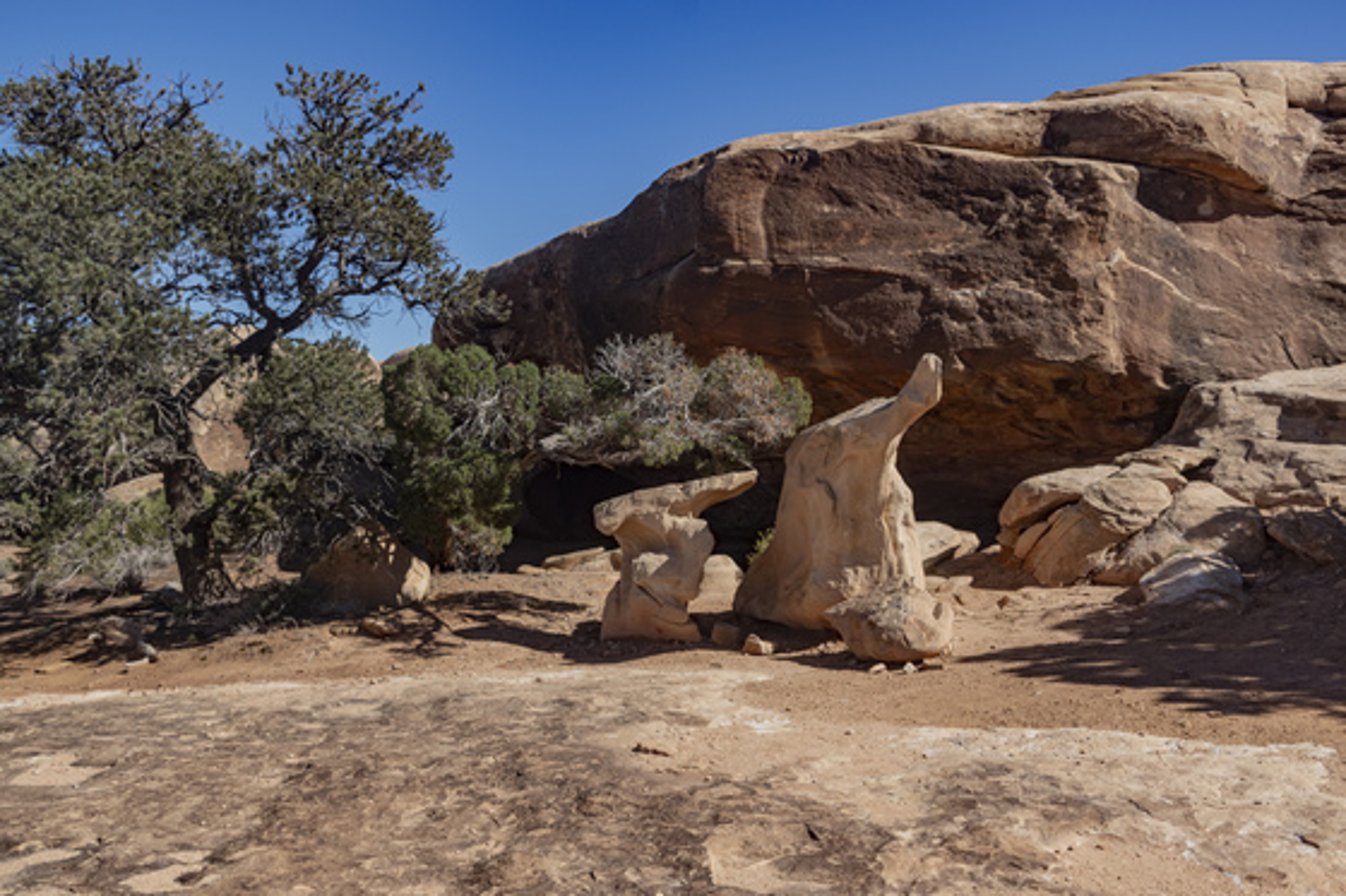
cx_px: 673
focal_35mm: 34
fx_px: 1271
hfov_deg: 55.8
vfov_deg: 38.9
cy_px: 448
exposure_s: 1/500
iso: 200
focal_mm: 23.13
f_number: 5.6
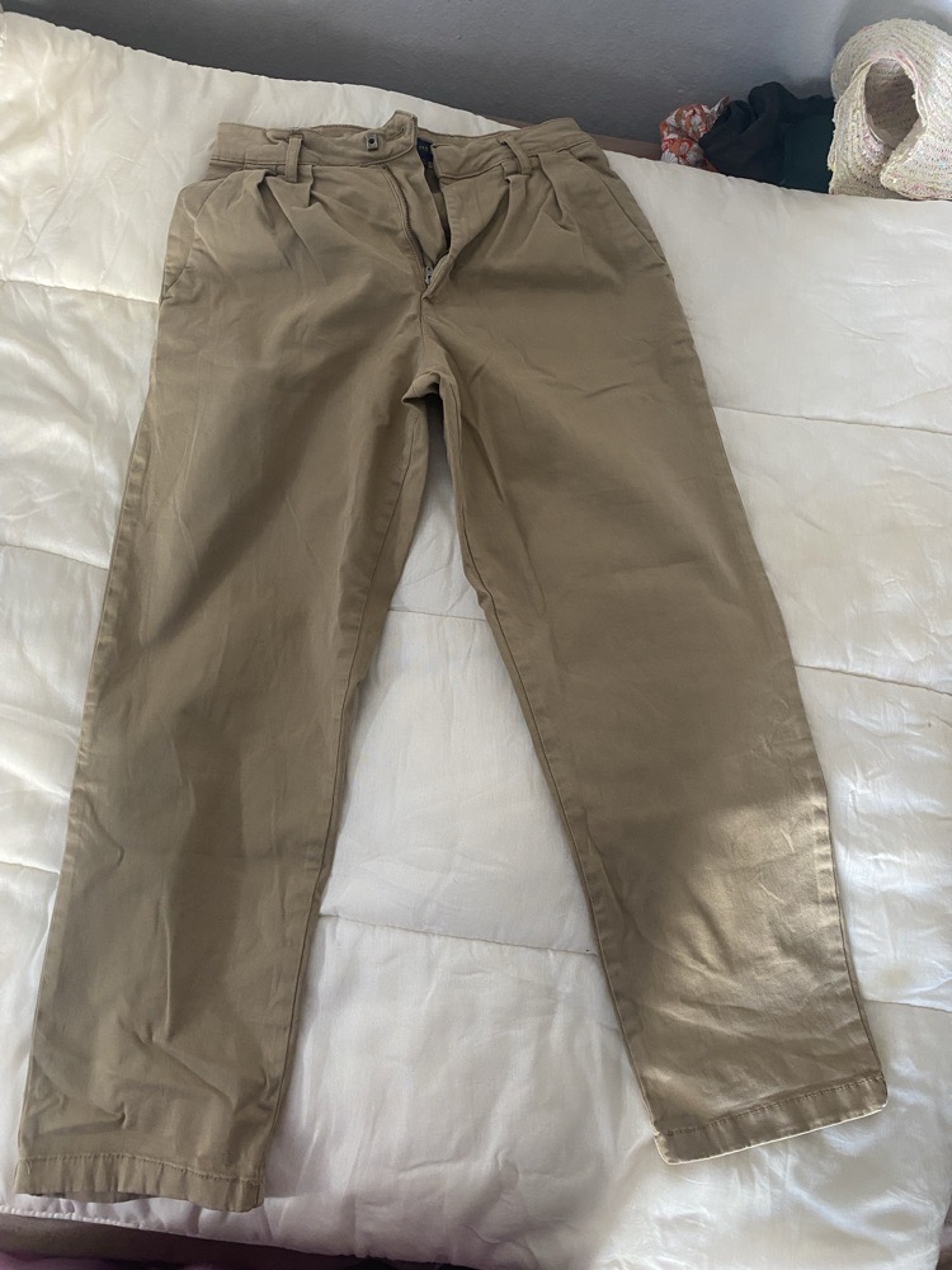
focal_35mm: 26
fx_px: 953
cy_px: 635
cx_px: 476
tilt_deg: -72.7
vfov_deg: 67.3
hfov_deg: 53.1
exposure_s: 1/60
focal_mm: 4.25
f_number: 1.8
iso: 200
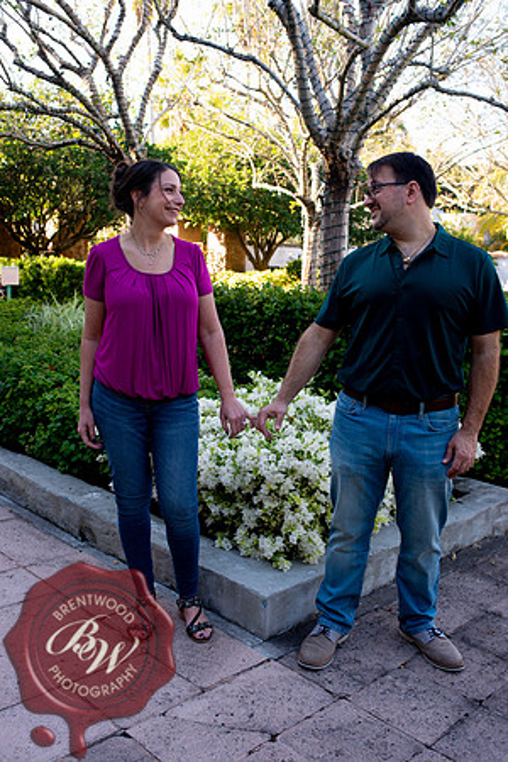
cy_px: 381
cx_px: 254
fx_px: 741
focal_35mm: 35
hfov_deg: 37.9
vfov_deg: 54.4
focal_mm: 35
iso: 125
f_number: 4.5
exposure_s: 1/60
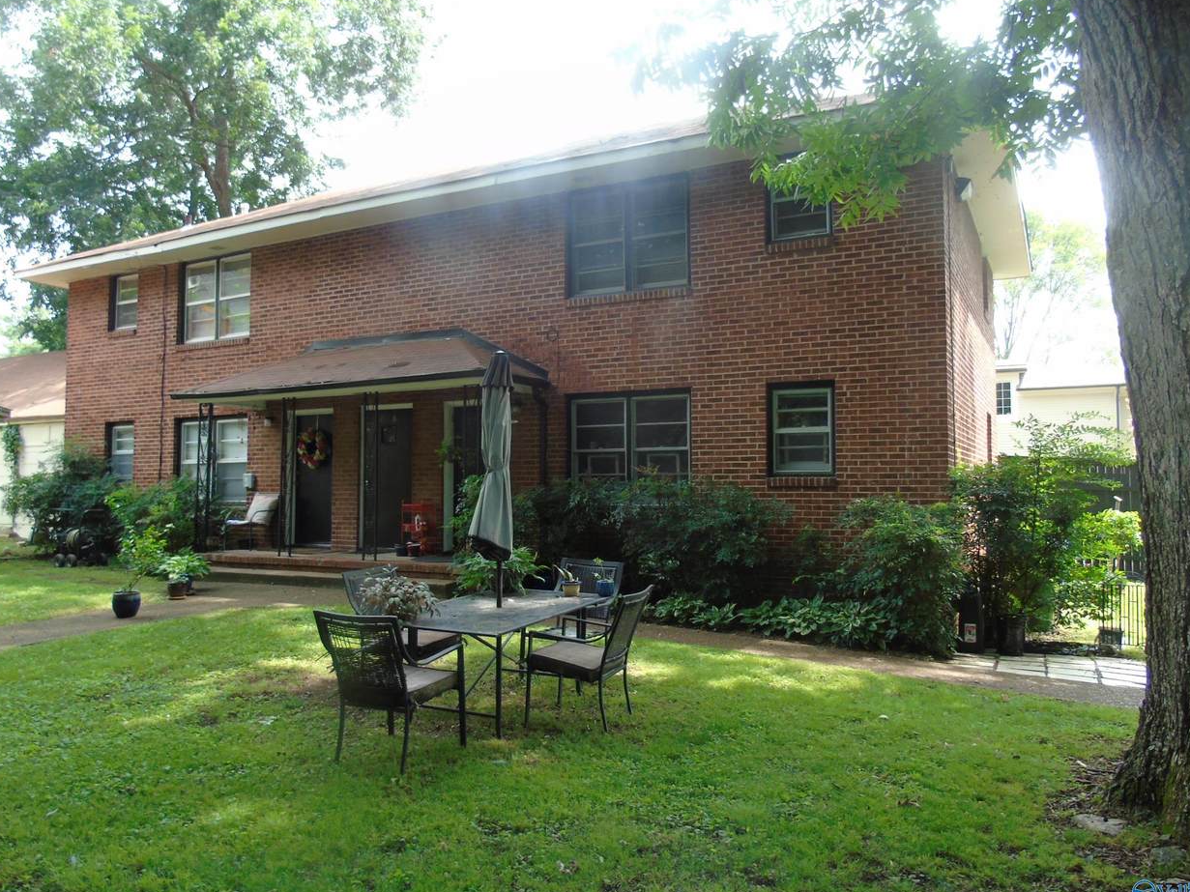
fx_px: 894
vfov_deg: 53.1
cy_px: 449
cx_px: 606
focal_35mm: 26
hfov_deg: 67.3
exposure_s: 1/100
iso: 80
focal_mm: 4.4
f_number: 3.4
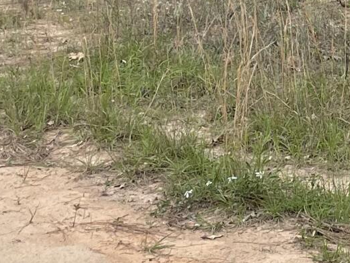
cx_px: 443
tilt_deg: -0.7
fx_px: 1517
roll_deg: +1.8
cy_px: -163
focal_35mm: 150
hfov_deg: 12.8
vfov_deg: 9.5
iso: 32
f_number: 1.6
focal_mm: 4.2
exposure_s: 1/1289
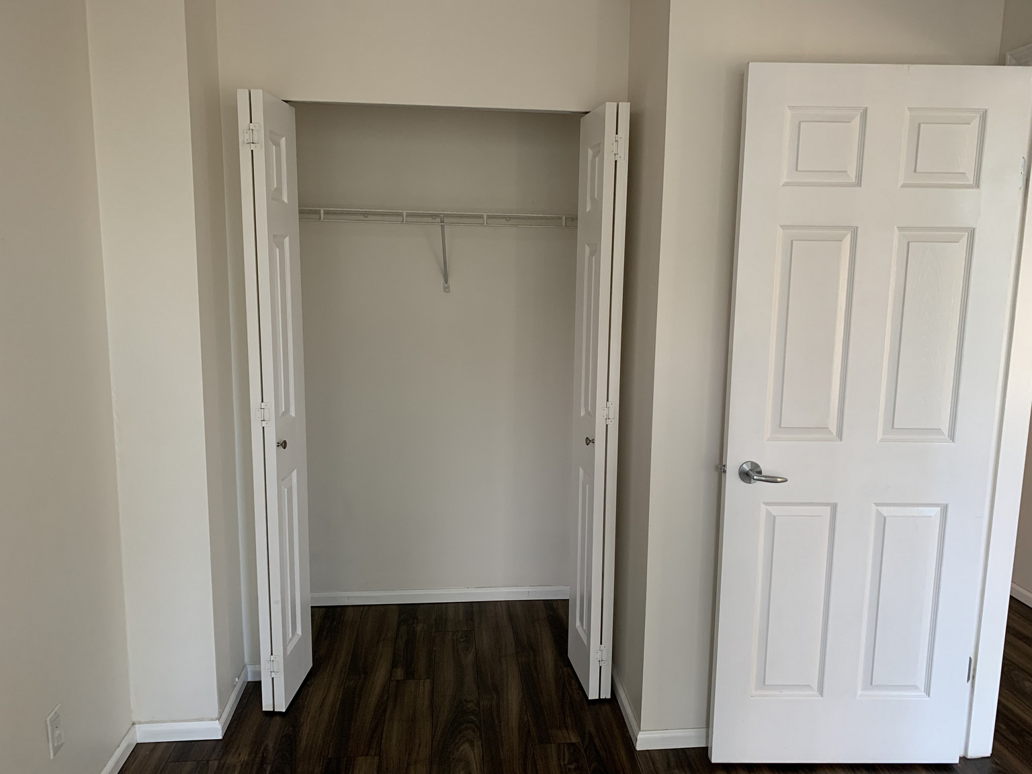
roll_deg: -0.9
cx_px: 516
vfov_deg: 53.1
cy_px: 387
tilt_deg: -8.9
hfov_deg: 67.3
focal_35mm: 26
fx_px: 775
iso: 100
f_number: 1.8
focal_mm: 4.25
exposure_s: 1/63
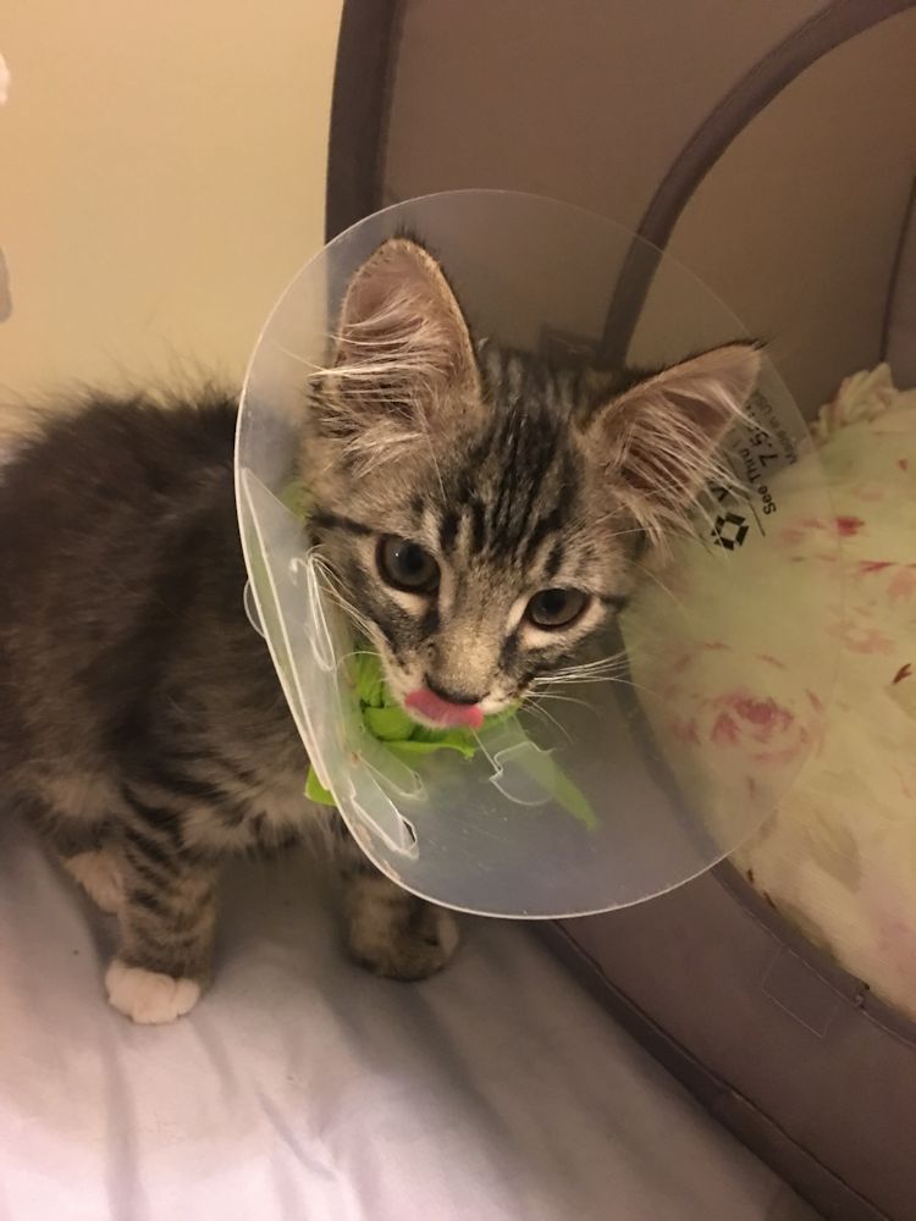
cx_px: 458
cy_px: 610
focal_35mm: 29
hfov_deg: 48.2
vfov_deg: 61.7
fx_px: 1023
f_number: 2.2
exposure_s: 1/4
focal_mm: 4.15
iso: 100
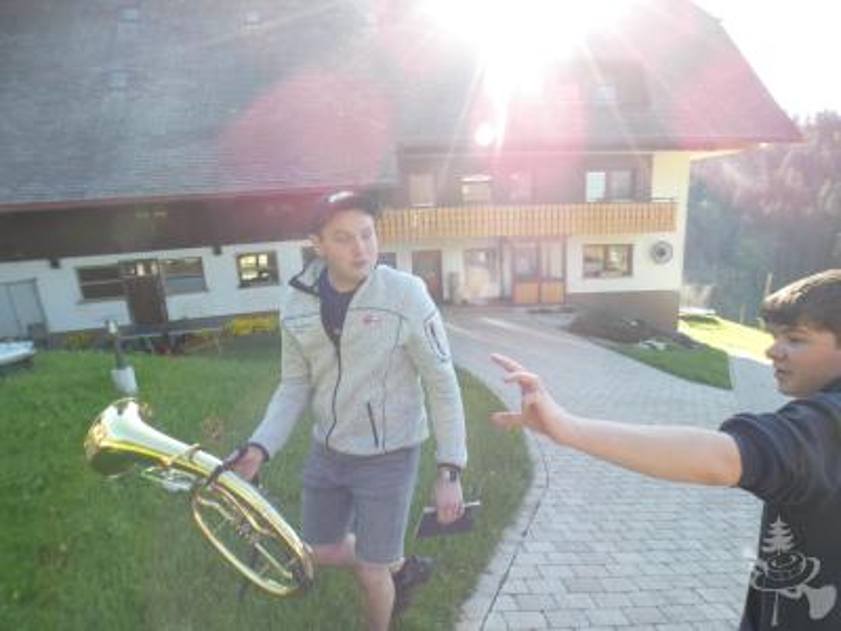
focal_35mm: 21
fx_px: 510
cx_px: 420
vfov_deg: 63.4
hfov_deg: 79.0
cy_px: 316
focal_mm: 3.7
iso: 80
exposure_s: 1/160
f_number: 2.8
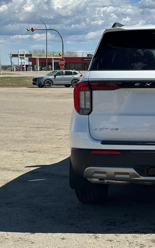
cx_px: 160
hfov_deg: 15.1
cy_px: 106
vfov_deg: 24.3
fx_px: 574
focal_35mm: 85
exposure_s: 1/5556
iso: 64
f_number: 1.78
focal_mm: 6.86
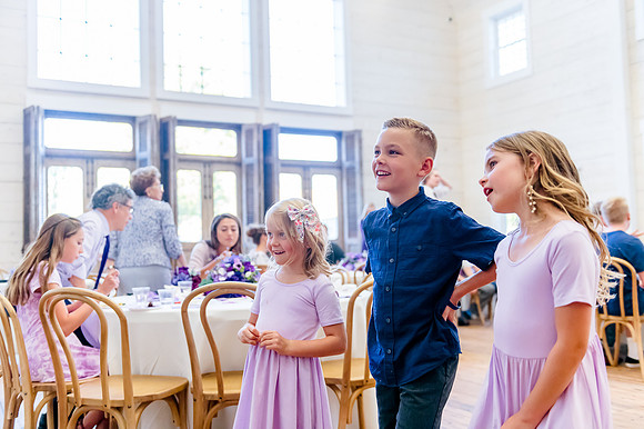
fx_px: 644
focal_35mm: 36
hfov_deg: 53.2
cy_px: 214
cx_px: 322
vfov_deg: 36.8
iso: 2500
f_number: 2.8
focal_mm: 36
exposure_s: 1/640
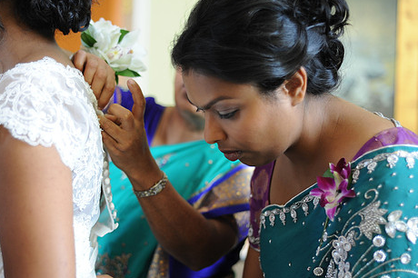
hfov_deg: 31.9
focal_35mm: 63
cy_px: 157
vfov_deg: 21.5
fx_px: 731
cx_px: 180
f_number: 2.2
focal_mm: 50
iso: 500
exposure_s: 1/100
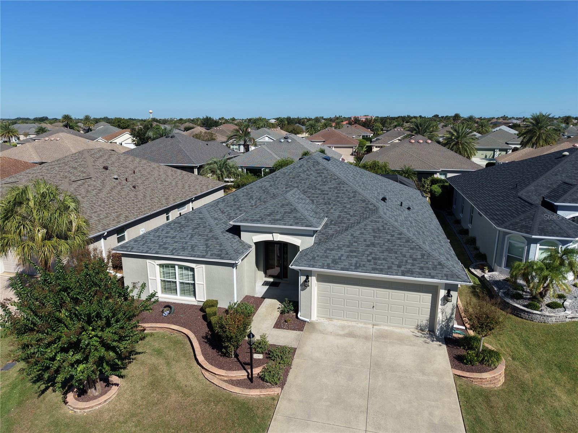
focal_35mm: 24
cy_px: 216
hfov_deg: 71.6
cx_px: 289
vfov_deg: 56.8
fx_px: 401
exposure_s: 1/5000
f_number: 1.8
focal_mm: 8.67
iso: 130
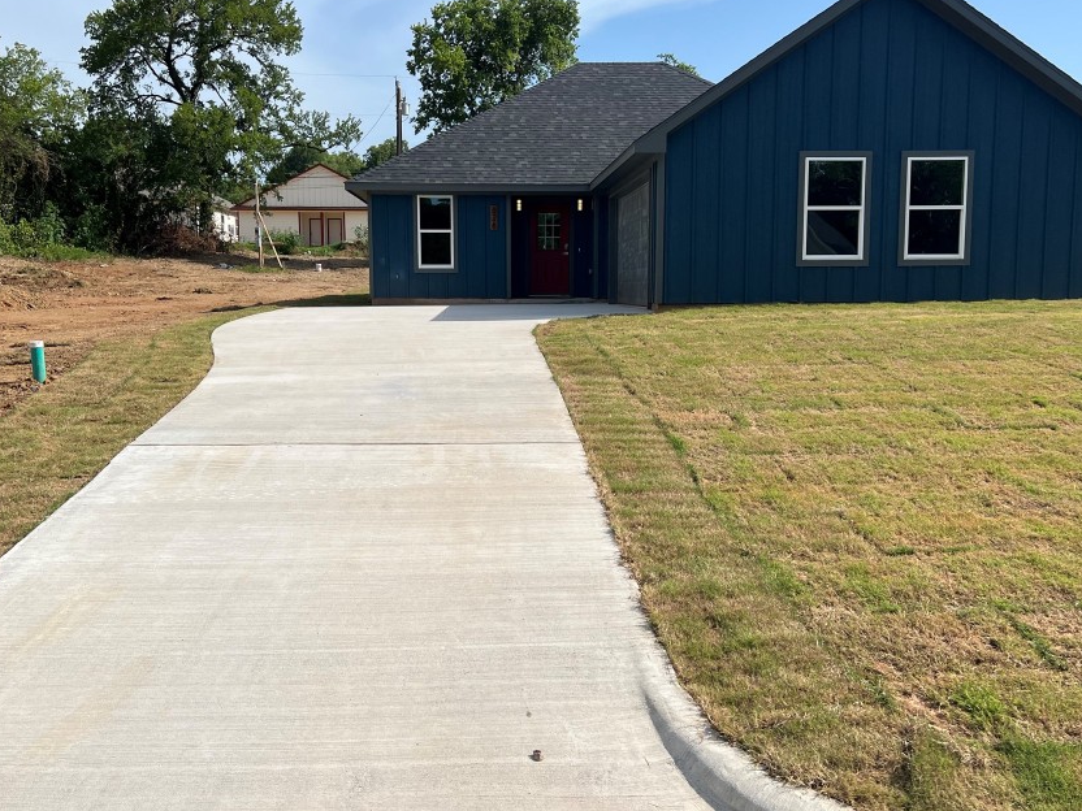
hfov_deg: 56.8
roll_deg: -0.5
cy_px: 376
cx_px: 506
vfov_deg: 44.1
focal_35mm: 32
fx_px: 1000
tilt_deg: -6.3
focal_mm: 5.7
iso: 50
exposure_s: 1/5587
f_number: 1.5
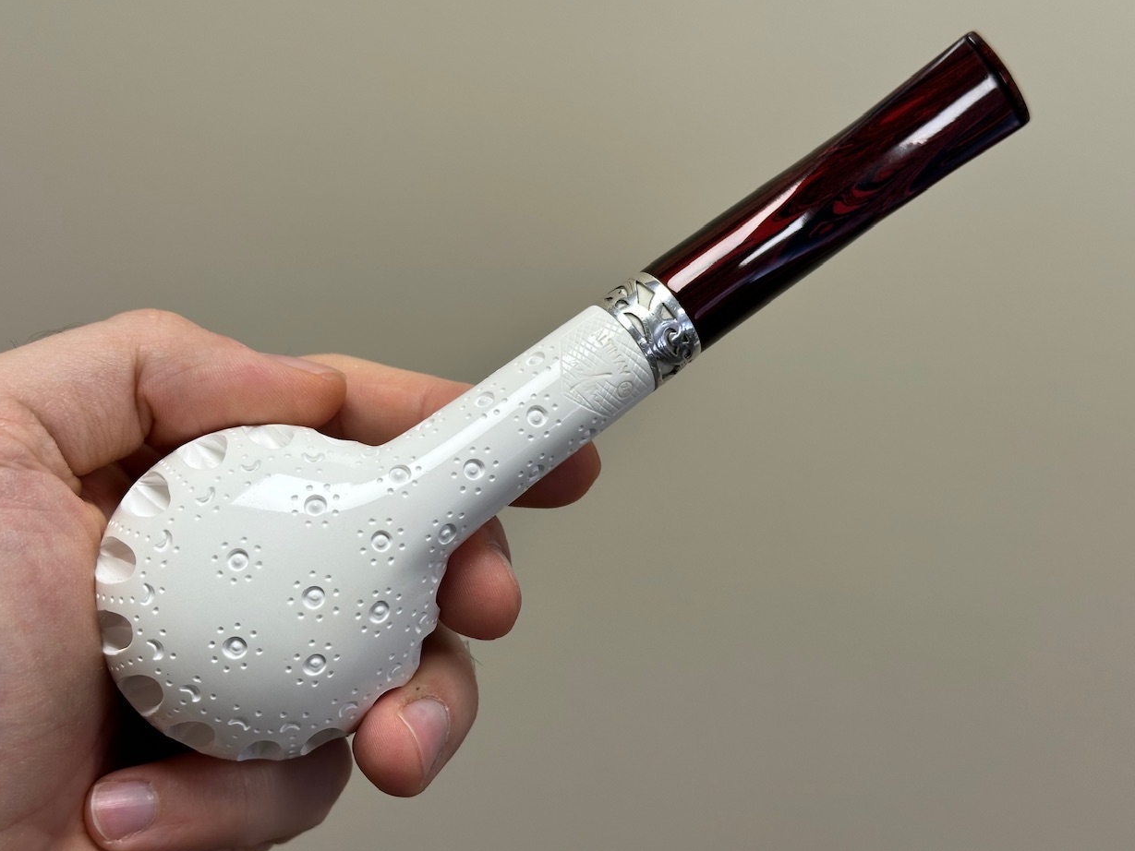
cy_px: 411
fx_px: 1640
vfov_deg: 29.1
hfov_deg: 38.2
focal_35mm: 50
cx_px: 559
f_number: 1.78
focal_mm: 6.86
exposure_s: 1/100
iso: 50
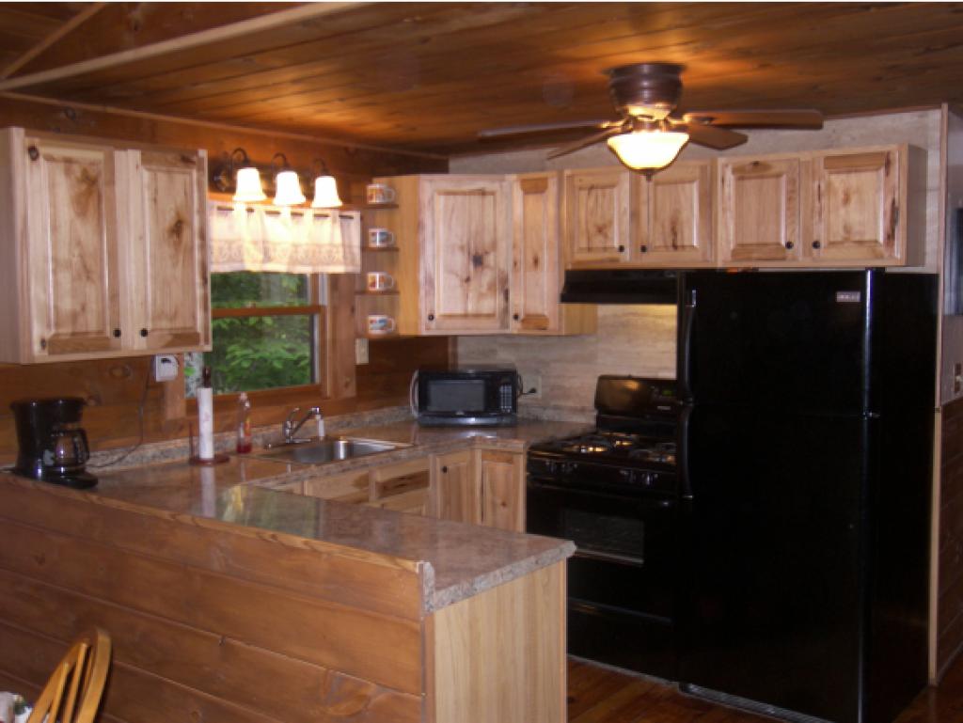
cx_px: 482
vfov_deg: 38.7
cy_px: 362
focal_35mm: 37
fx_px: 1030
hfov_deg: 50.1
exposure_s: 1/40
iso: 125
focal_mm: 7.8
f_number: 3.2
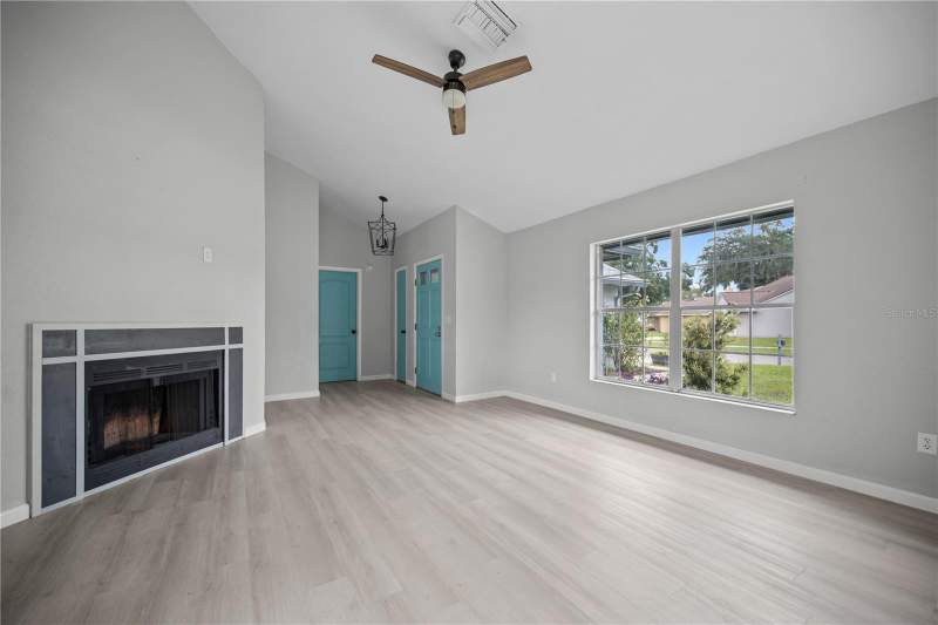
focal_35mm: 14
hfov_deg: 104.3
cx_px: 469
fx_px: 365
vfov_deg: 81.2
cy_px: 312
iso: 100
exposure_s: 1/8
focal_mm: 14
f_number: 4
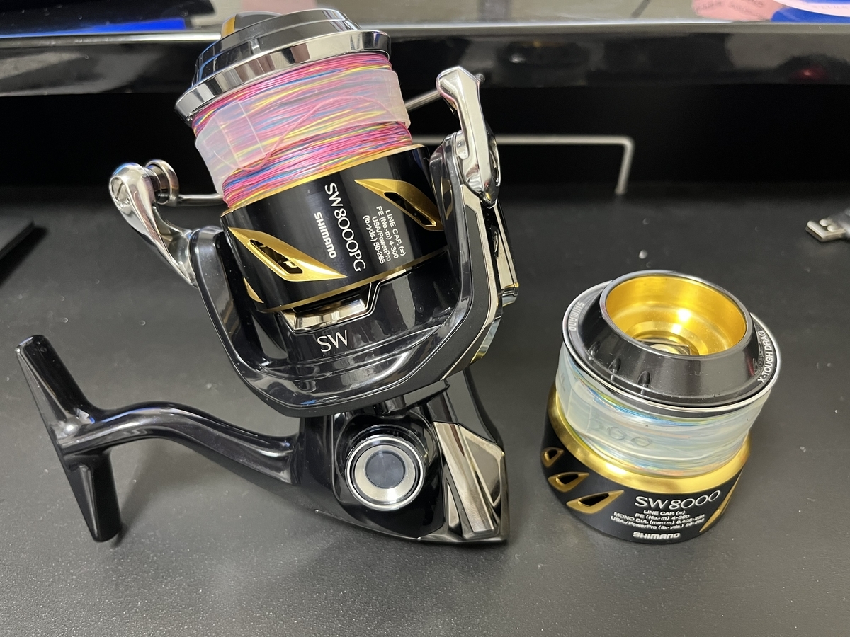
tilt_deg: -37.6
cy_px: 318
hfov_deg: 67.3
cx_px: 425
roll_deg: +1.4
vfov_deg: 53.1
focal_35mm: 26
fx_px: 638
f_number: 1.6
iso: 500
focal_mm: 5.1
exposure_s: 1/52
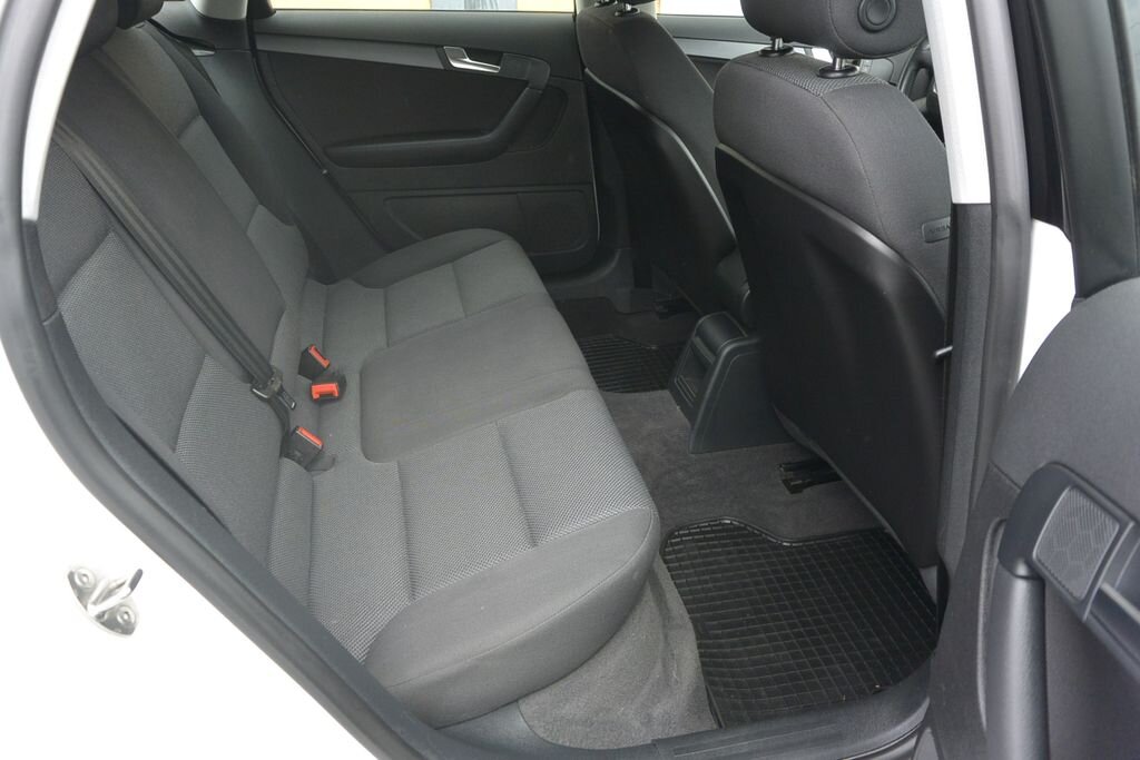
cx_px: 570
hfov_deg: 67.4
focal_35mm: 27
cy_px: 380
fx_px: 855
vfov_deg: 47.9
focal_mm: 10
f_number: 4
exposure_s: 1/250
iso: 200
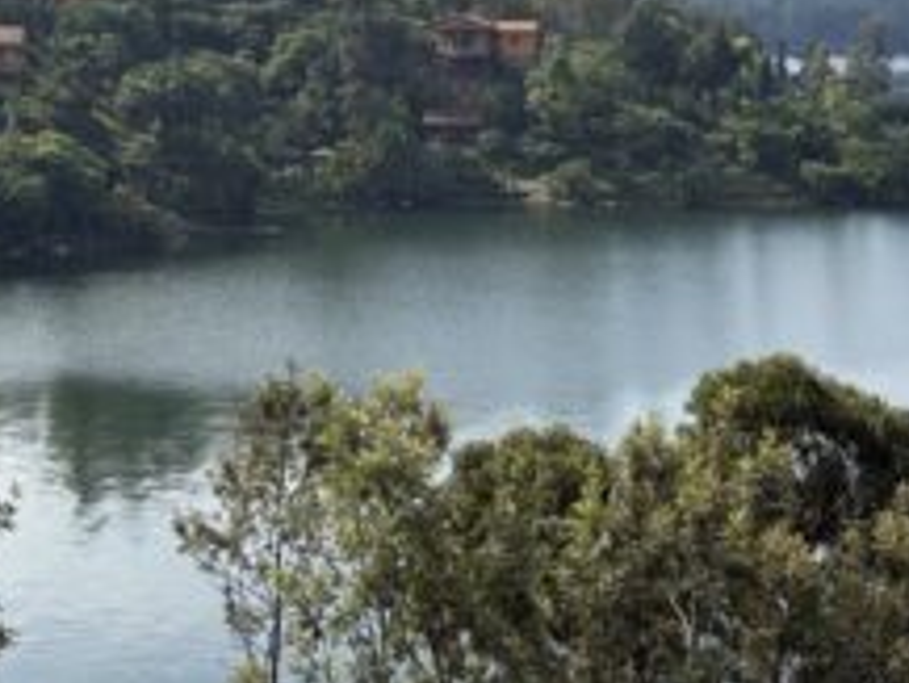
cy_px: 59
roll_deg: +0.8
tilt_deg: -1.4
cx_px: 423
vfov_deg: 15.2
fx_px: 2522
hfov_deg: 20.4
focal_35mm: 96
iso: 32
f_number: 1.6
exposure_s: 1/3831
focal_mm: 5.96
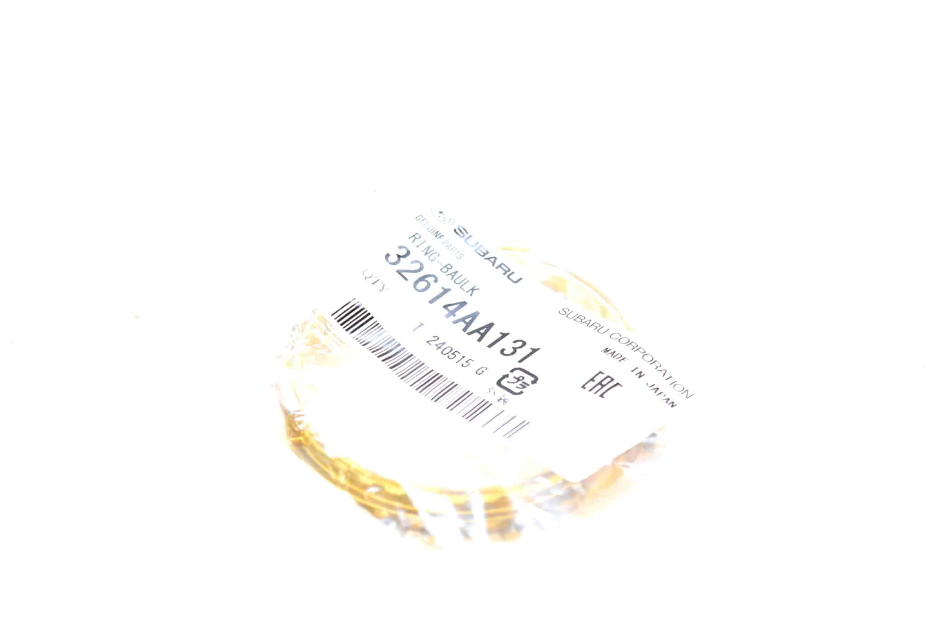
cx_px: 464
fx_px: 1935
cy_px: 310
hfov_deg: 27.0
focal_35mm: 75
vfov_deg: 18.2
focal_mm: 50
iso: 400
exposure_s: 1/125
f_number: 5.6
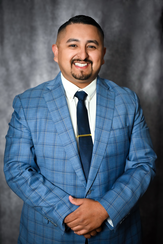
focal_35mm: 50
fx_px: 339
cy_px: 122
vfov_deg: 39.6
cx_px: 82
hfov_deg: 27.0
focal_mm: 50
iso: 3200
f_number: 5.6
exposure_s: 1/80
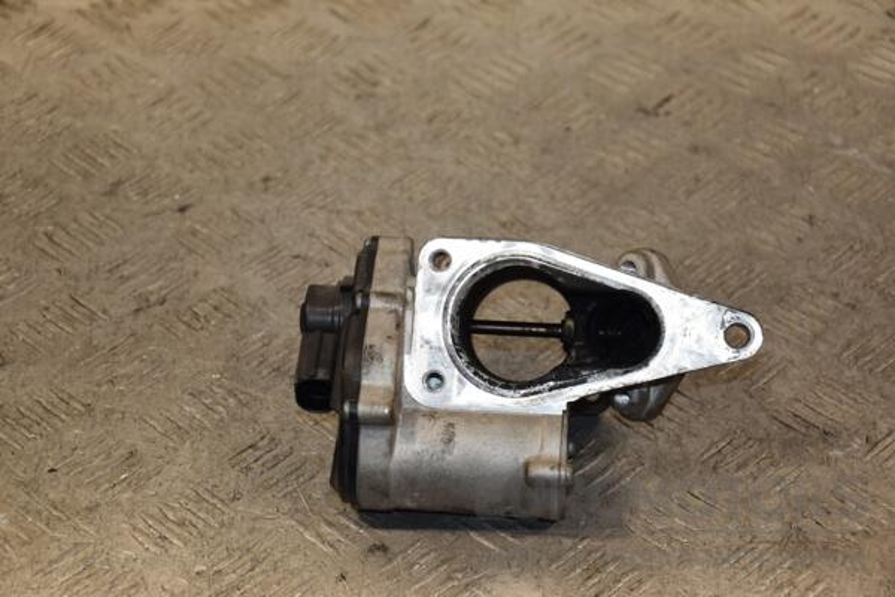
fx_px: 2312
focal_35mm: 93
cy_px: 298
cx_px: 448
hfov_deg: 21.9
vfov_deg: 14.7
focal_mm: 62
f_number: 5.3
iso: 800
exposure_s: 1/200
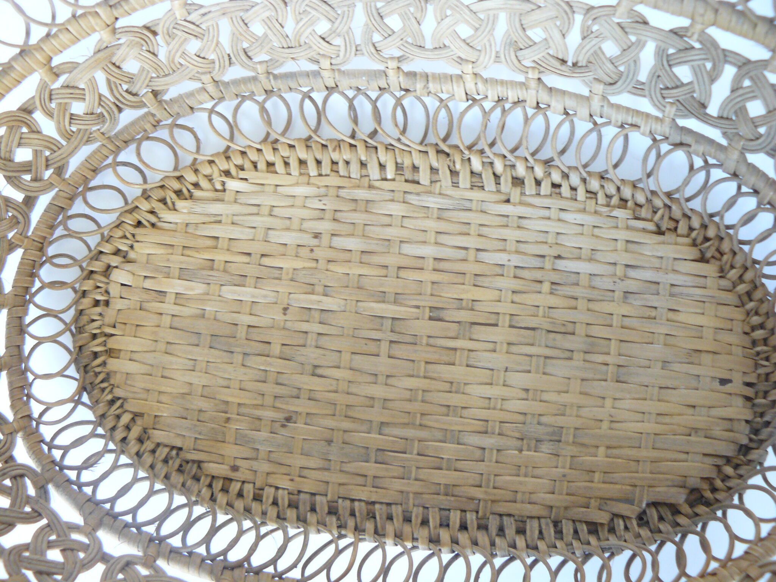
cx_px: 388
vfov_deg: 39.7
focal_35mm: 36
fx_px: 807
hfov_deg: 51.4
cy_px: 291
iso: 200
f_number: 2.8
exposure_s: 1/13
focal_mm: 6
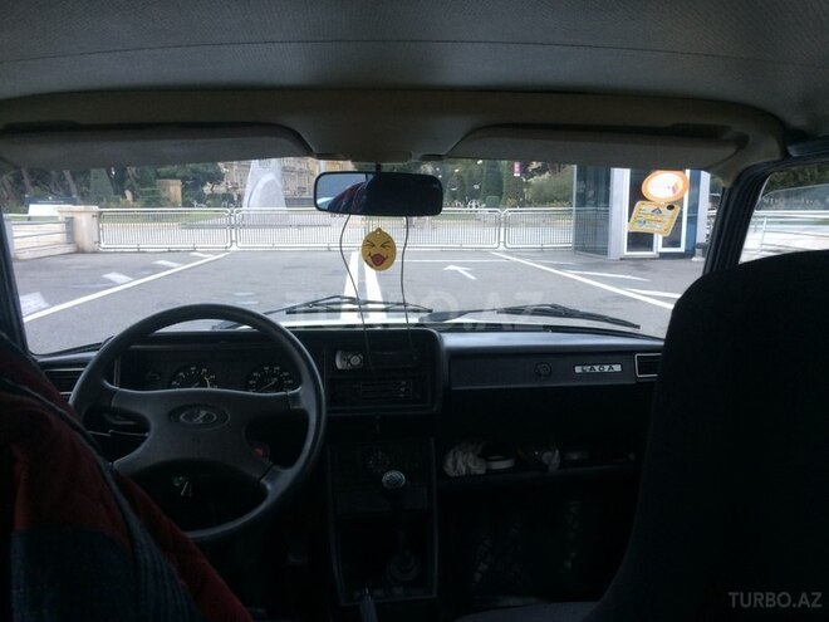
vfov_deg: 48.2
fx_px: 695
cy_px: 311
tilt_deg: -12.2
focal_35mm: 29
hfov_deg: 61.7
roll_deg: +0.6
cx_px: 414
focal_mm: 4.15
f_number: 2.2
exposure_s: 1/33
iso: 100
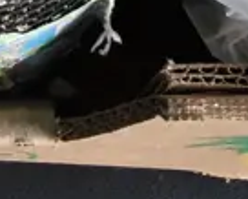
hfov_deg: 9.4
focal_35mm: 198
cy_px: -427
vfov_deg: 6.9
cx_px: -144
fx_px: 1454
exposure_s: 1/100
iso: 50
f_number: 2
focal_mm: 2.87
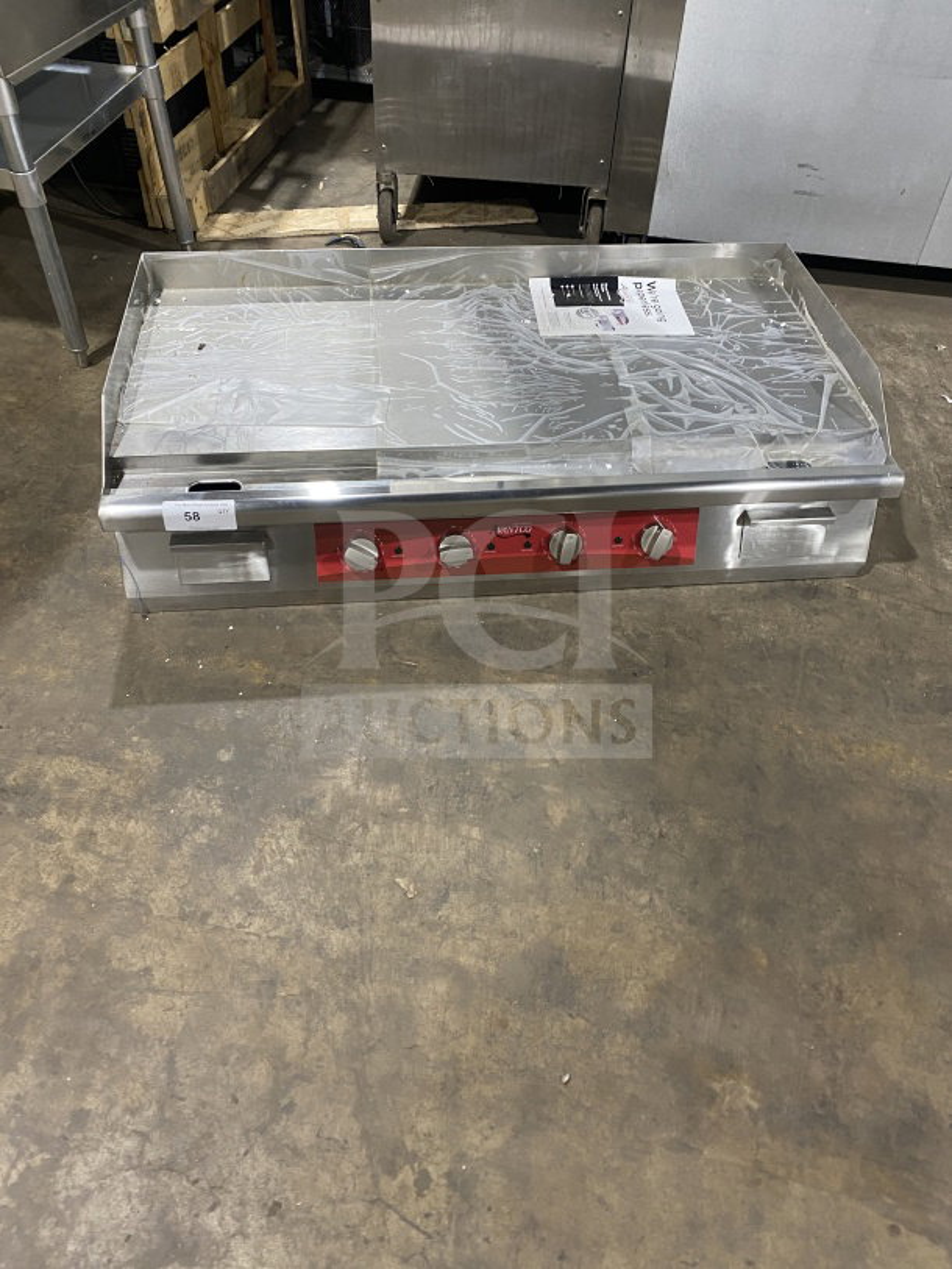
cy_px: 634
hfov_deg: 53.1
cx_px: 476
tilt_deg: -46.3
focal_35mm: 26
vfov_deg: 67.3
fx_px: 953
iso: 250
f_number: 1.8
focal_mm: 4.25
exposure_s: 1/60
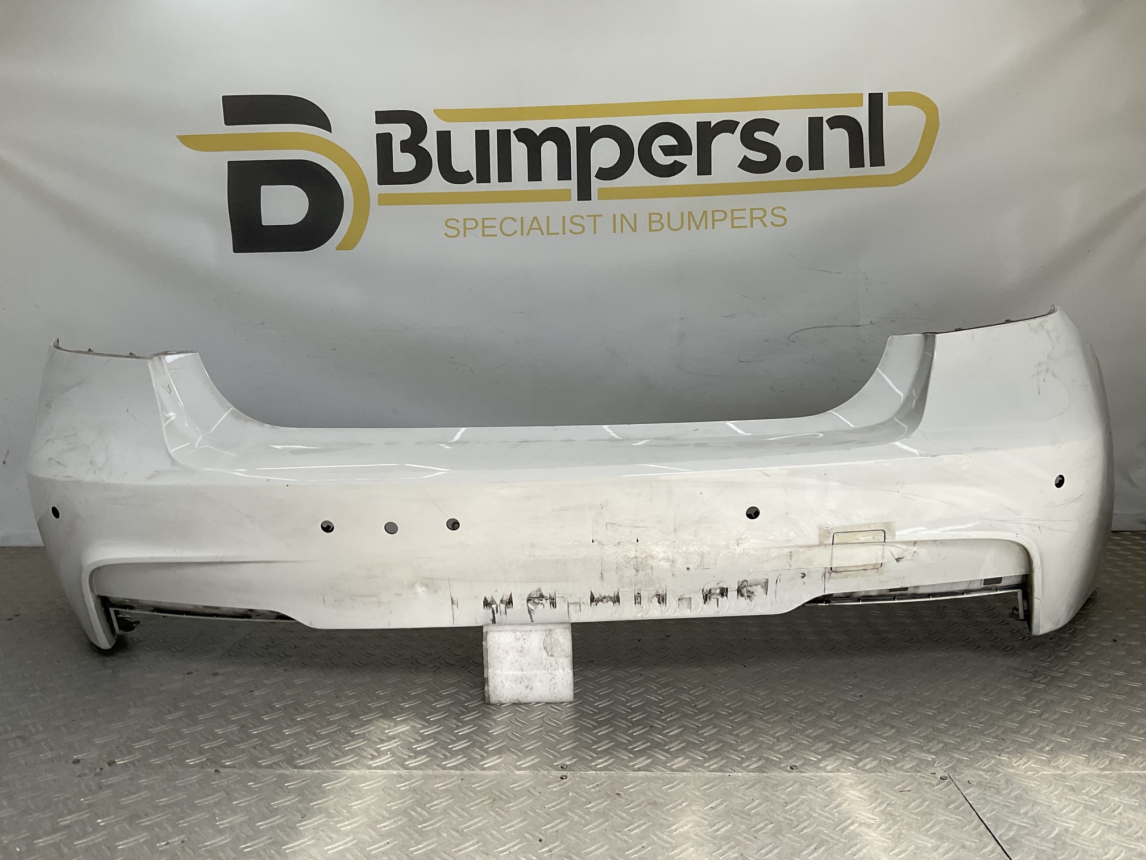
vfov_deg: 48.2
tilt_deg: -6.8
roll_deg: -0.3
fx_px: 960
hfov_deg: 61.7
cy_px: 430
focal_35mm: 29
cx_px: 573
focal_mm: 3
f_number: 1.8
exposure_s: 1/642
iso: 16
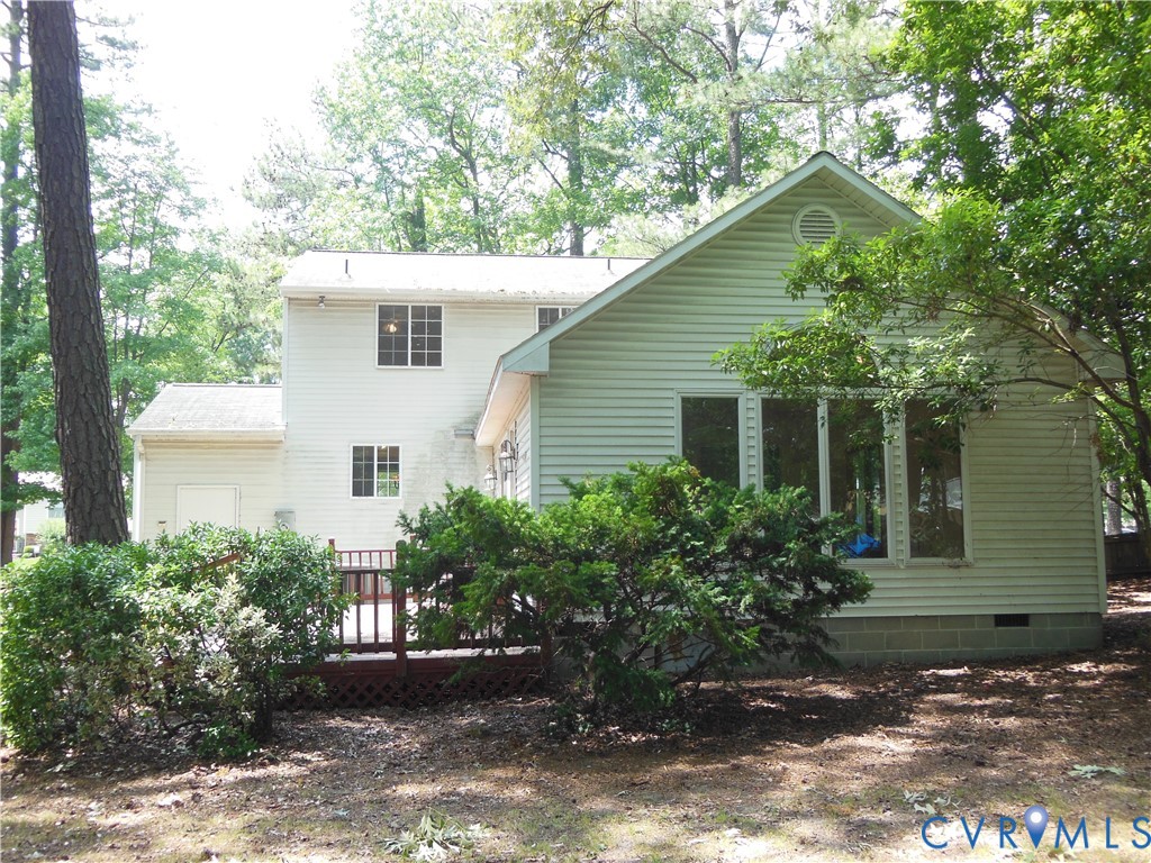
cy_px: 432
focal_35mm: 34
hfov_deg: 54.0
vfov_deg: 41.8
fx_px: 1131
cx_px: 576
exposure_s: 1/100
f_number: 3.9
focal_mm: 6
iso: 125
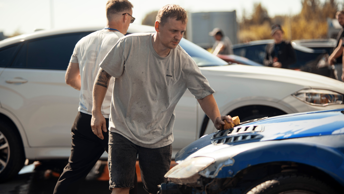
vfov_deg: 13.6
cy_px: 94
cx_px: 172
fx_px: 812
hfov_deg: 23.9
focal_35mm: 89
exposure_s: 1/400
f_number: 1.8
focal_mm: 85
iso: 100
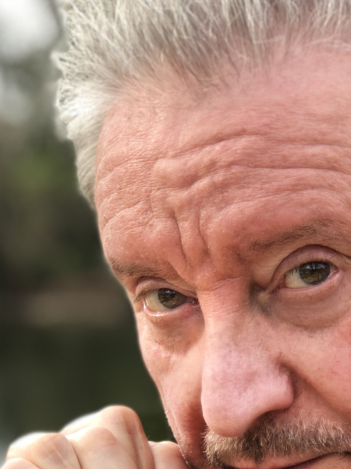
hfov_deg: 11.9
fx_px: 1676
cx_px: 277
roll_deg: +0.8
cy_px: 354
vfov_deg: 15.8
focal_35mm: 124
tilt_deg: -4.9
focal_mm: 6.6
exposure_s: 1/100
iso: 25
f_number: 2.8
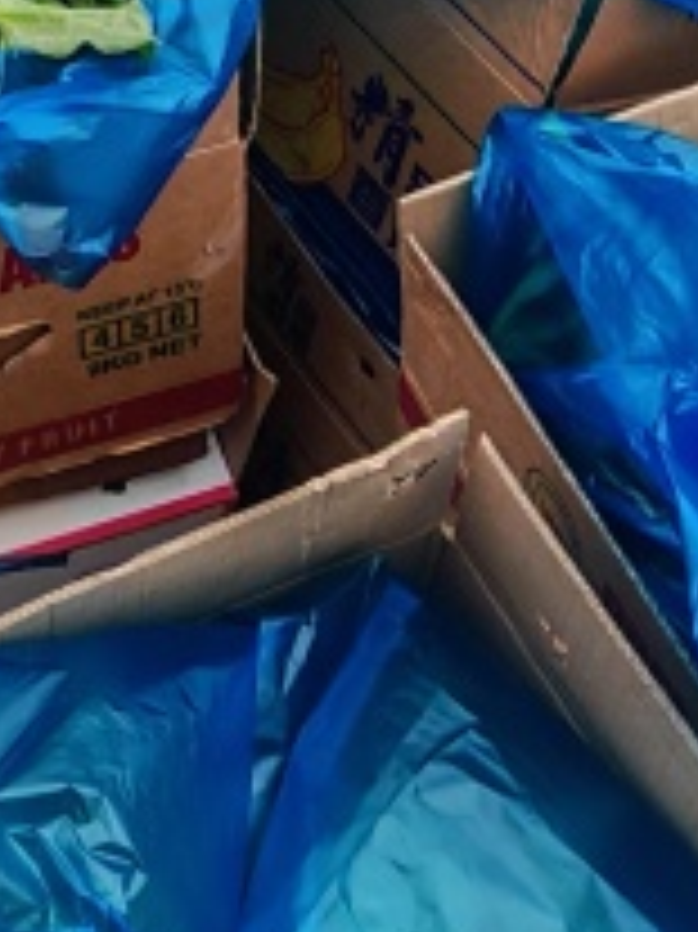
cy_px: -493
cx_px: -203
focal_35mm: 62
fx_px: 1669
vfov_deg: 24.0
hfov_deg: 21.4
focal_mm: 1.82
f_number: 2
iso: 50
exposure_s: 1/810
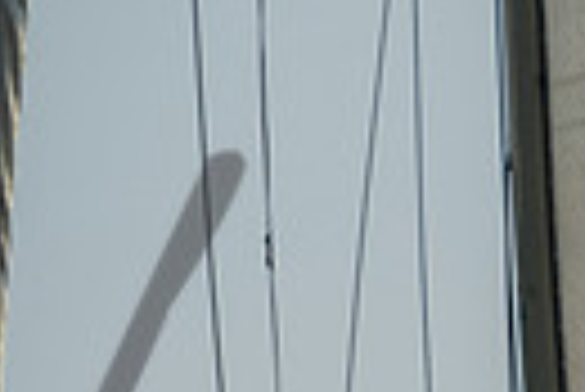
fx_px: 19245
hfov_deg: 1.7
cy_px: 691
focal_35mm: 1183
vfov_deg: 1.2
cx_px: 1214
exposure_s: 1/1000
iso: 320
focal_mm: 200
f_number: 6.3
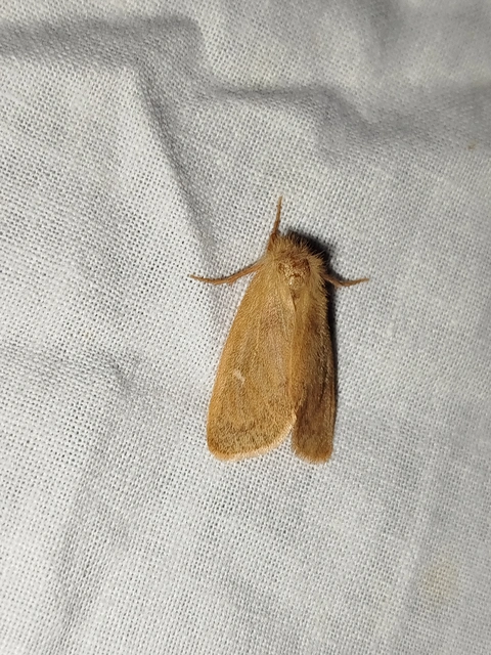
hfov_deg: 25.7
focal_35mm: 57
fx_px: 1078
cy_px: 328
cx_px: 246
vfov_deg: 33.8
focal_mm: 5.31
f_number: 1.7
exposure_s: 1/50
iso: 64
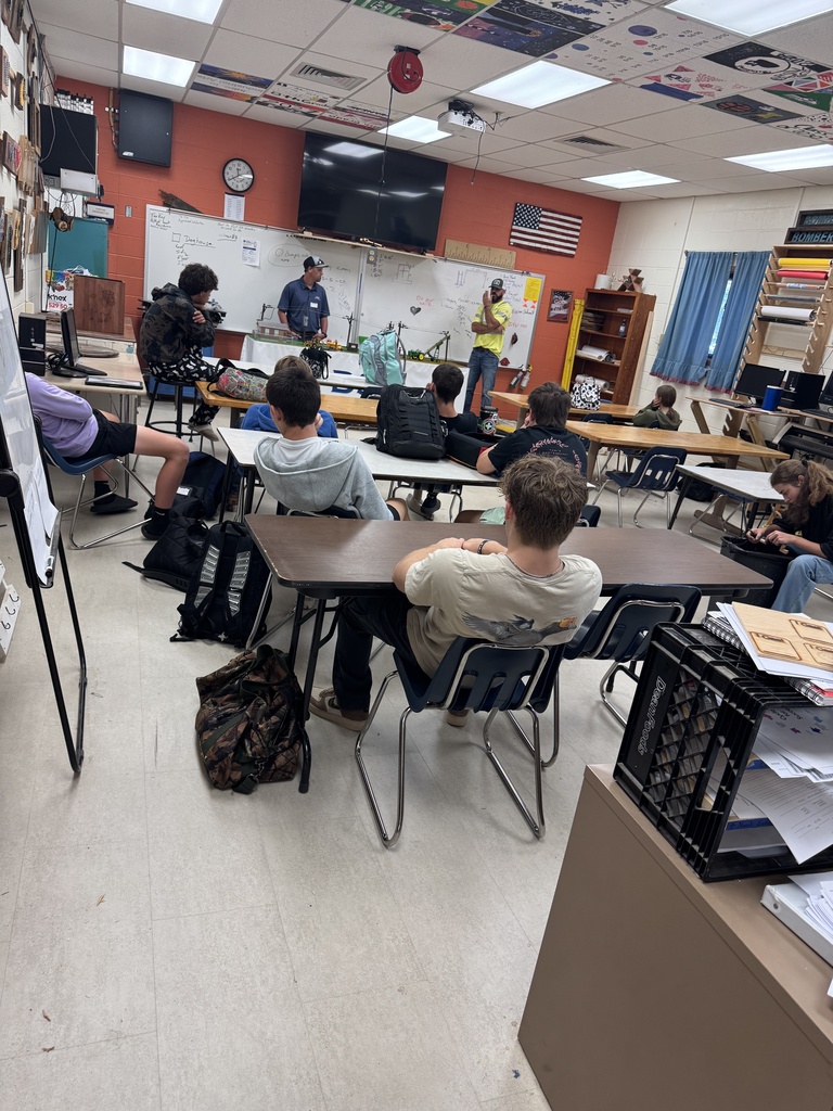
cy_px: 556
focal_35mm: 24
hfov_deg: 56.8
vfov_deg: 71.6
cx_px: 416
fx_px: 770
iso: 160
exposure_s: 1/120
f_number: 1.78
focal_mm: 6.76
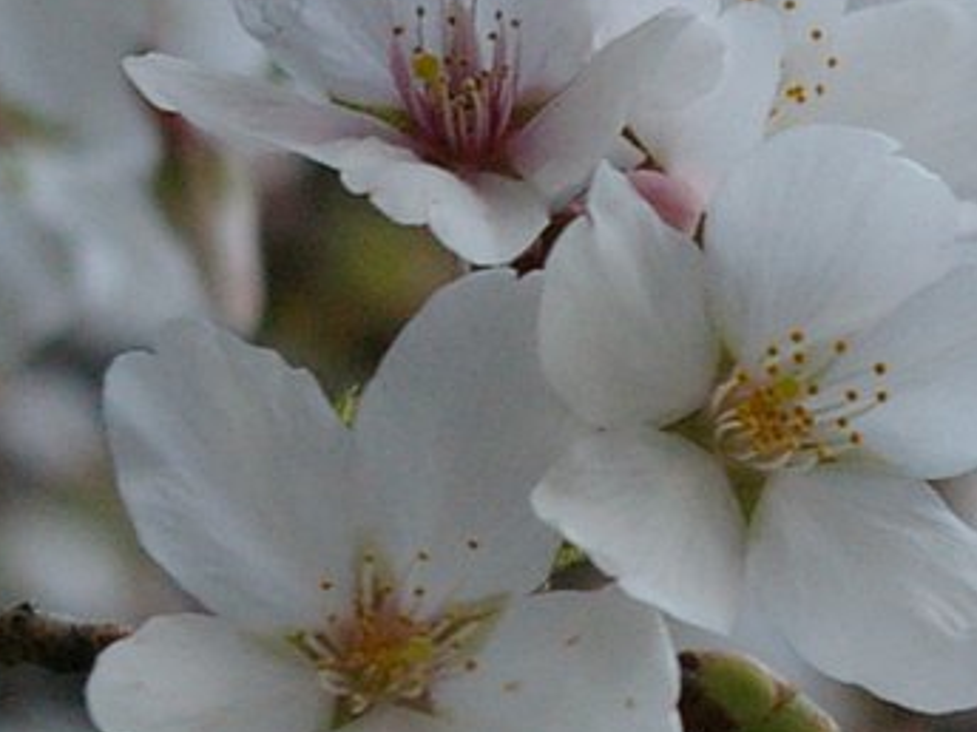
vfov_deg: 3.1
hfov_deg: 4.2
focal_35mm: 472
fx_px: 13318
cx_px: 1681
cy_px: 843
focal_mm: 55
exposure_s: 1/90
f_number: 8
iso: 800
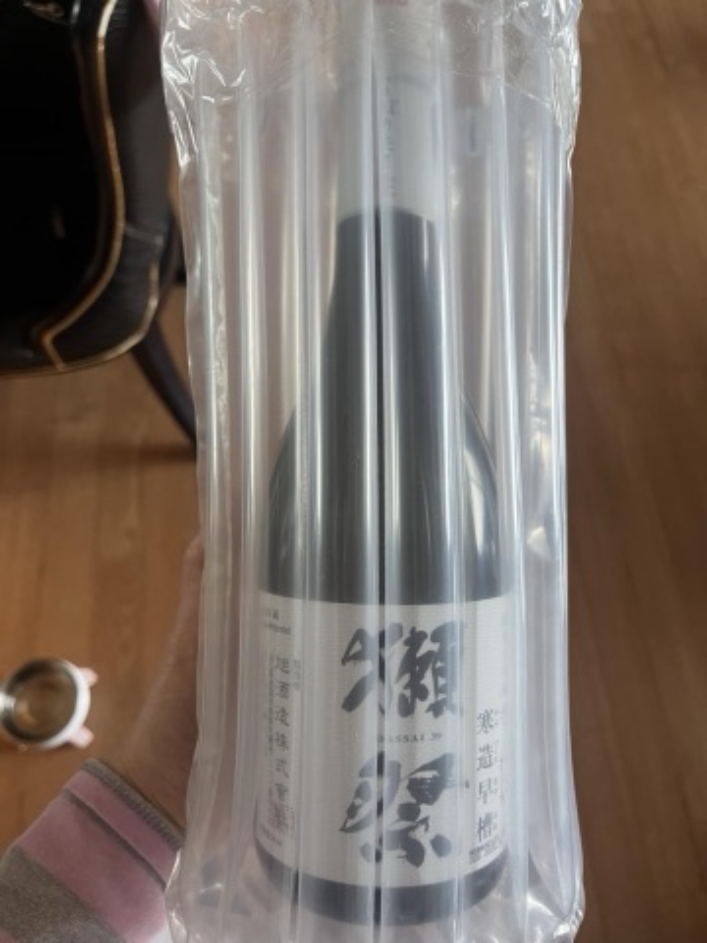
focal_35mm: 26
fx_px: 708
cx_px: 354
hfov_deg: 53.1
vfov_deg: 67.3
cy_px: 472
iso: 160
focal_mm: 5.1
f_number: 1.6
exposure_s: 1/60
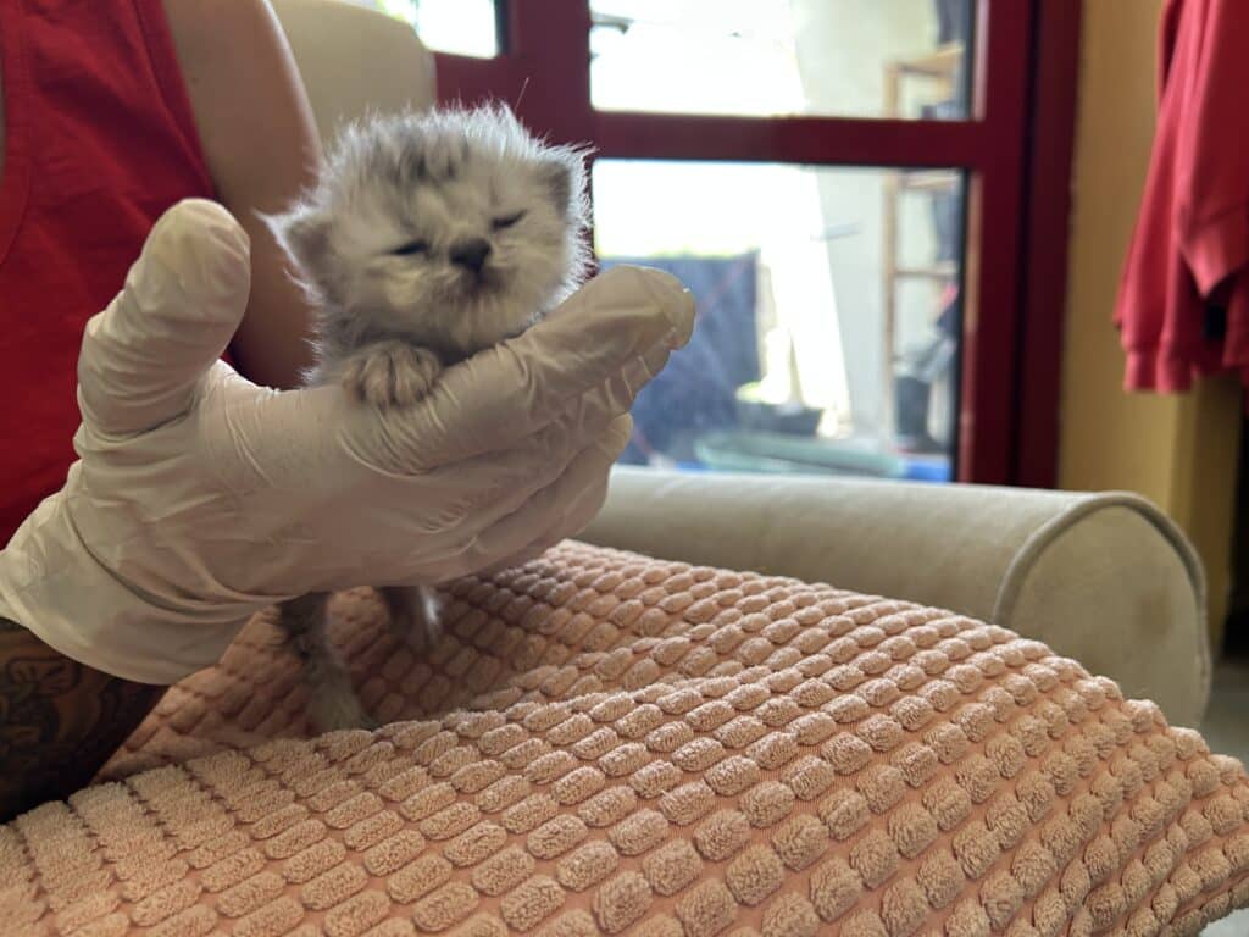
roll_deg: +1.1
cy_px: 468
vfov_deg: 53.1
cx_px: 624
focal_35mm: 26
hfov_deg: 67.3
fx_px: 938
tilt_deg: -9.5
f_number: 1.5
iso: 125
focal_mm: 5.7
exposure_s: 1/100
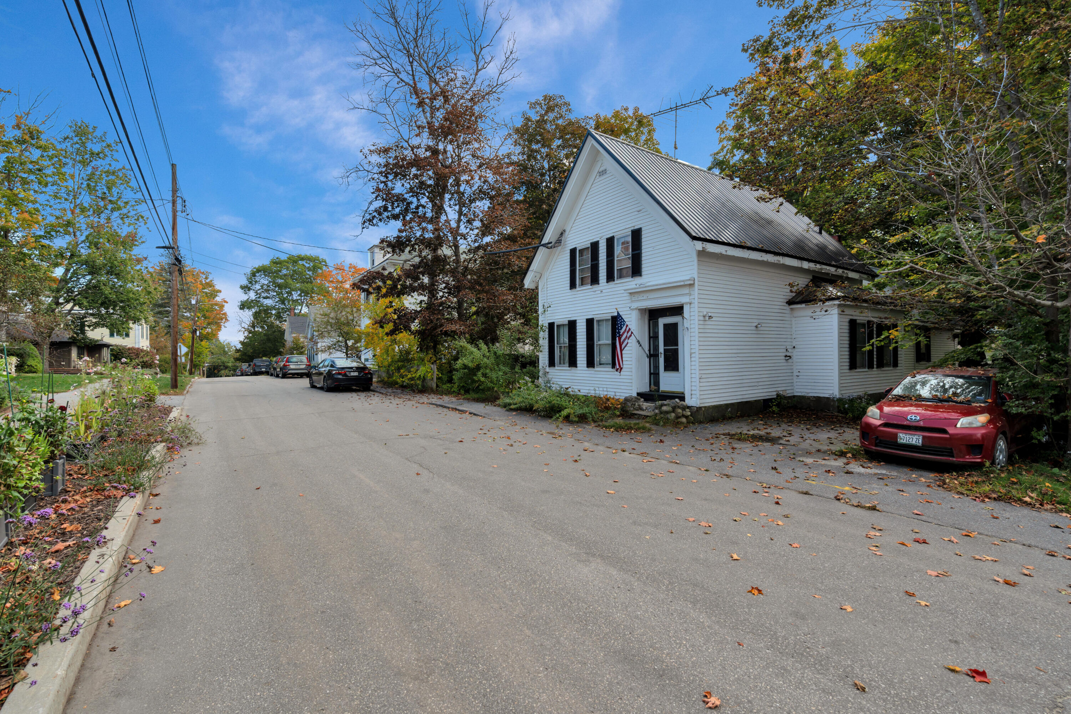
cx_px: 536
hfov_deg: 96.7
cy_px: 357
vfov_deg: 73.7
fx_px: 476
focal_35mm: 16
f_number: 8
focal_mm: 16
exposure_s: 1/125
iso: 100
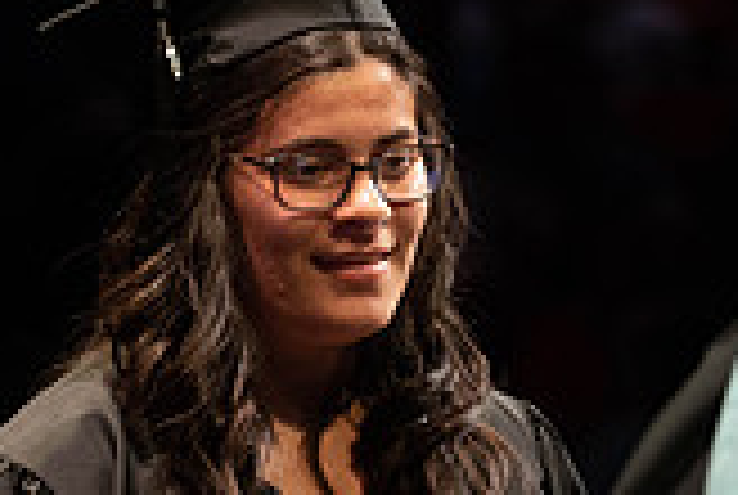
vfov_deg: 2.2
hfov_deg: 3.3
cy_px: 257
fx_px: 12795
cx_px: 600
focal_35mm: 623
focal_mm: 160
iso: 1600
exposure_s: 1/320
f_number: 4.5
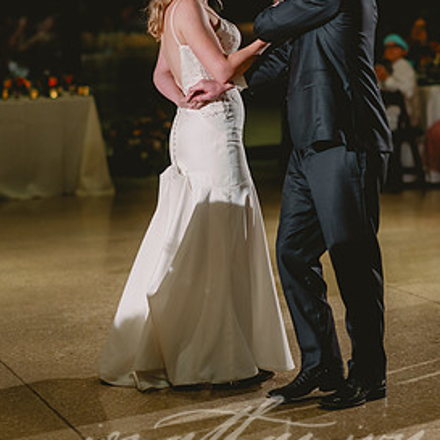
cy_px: 147
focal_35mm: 119
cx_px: 236
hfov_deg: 14.6
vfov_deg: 14.6
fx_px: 1711
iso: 1250
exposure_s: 1/160
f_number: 2
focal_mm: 85
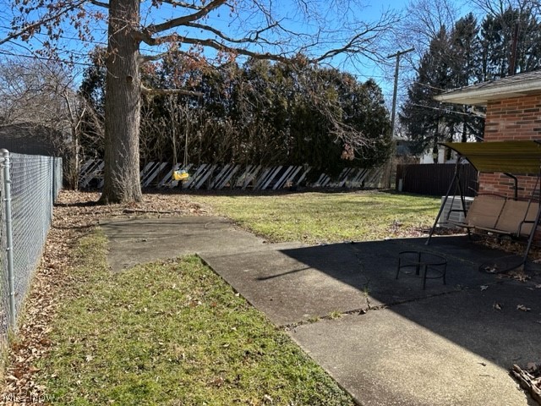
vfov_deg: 56.8
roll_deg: -1.8
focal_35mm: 24
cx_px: 270
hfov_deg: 71.6
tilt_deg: -7.7
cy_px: 203
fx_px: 375
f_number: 1.78
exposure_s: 1/1721
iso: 80
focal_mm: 6.86
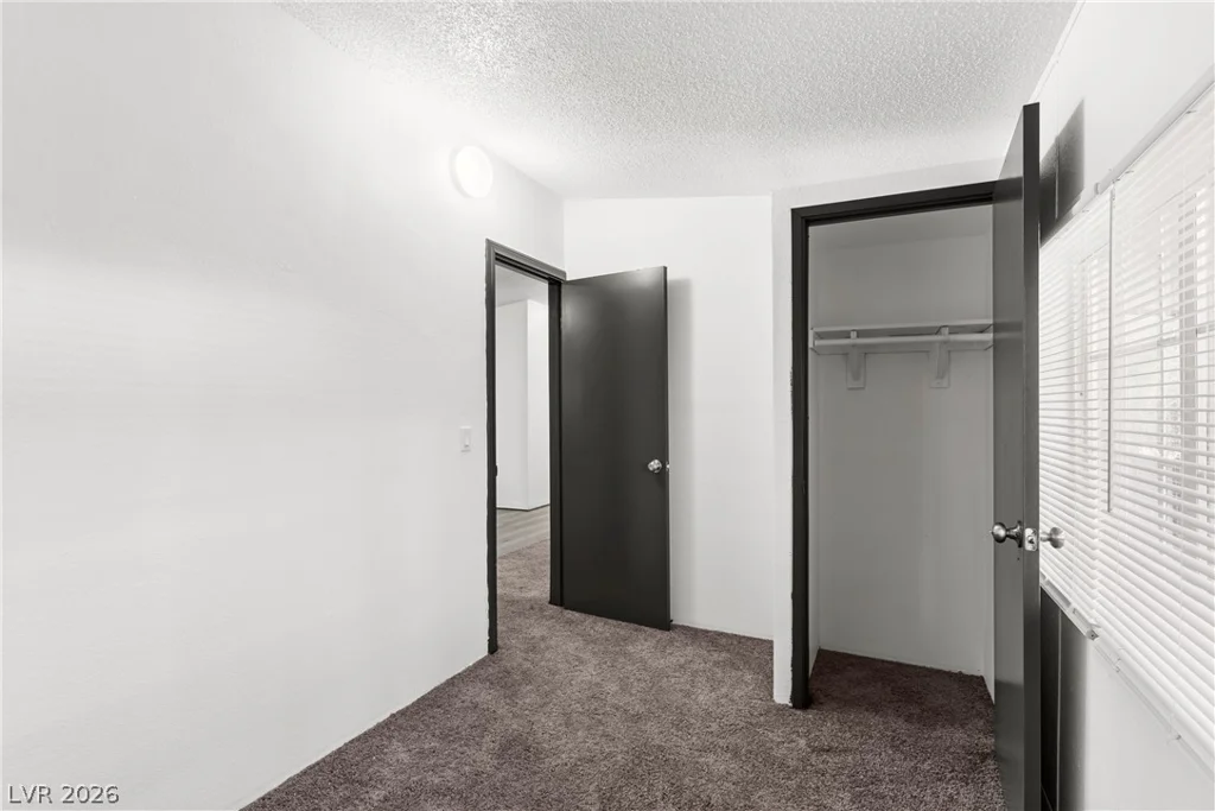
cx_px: 608
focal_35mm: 17
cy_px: 406
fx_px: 574
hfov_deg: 93.3
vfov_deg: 70.5
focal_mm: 17
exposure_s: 1/20
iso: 500
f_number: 7.1
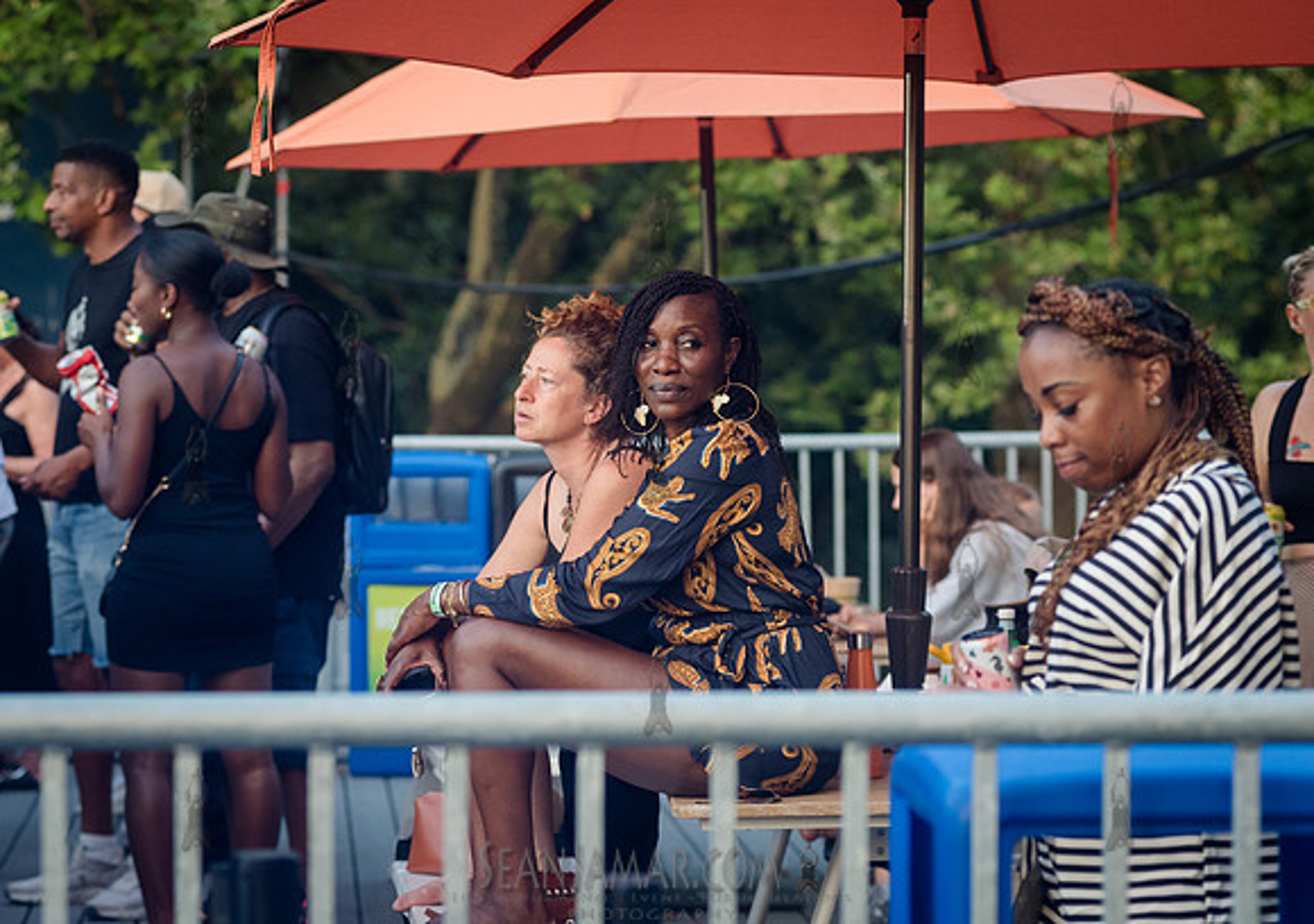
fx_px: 5018
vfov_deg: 10.5
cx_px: 593
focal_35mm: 135
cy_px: 516
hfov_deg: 14.9
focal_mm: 112
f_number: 4
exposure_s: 1/500
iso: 2000
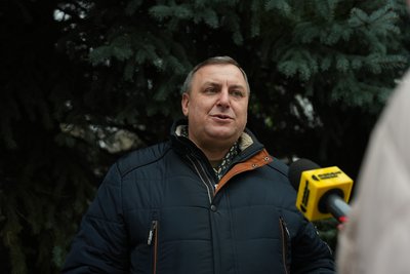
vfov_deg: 28.7
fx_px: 535
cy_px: 137
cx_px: 205
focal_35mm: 47
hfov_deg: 41.9
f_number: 3.2
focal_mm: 47
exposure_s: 1/500
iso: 1000
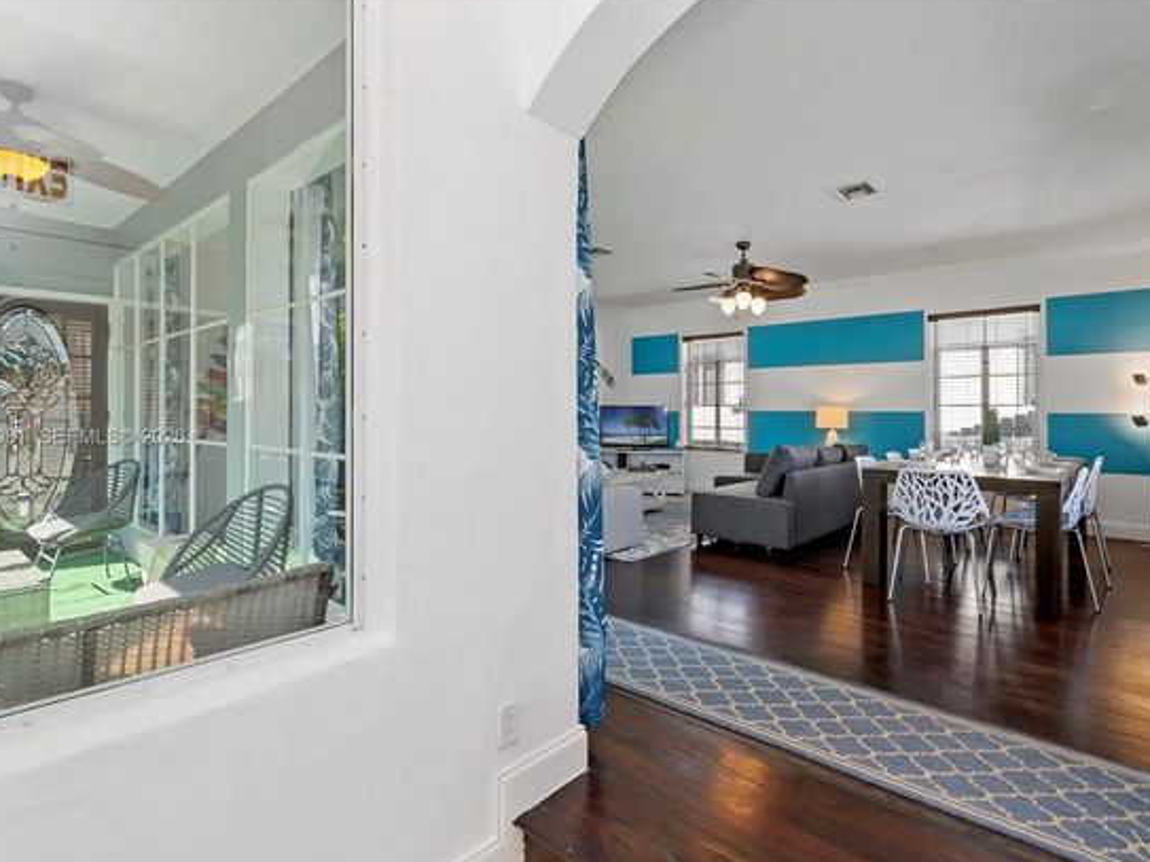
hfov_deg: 91.0
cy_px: 438
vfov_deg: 74.7
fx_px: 565
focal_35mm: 17
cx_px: 599
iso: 100
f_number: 10
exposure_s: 1/4
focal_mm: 10
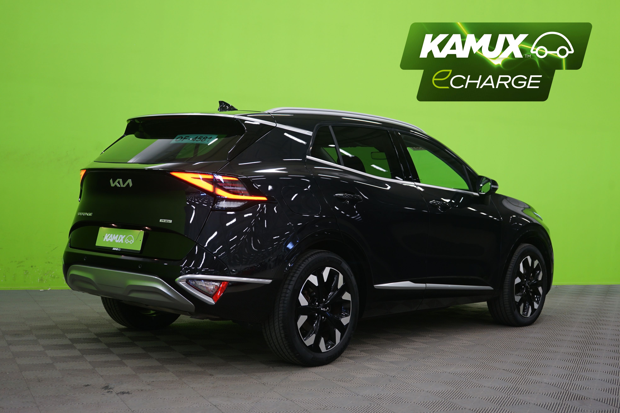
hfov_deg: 41.9
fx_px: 809
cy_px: 206
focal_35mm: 47
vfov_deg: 28.6
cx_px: 310
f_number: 5
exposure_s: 1/8
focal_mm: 47
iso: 400
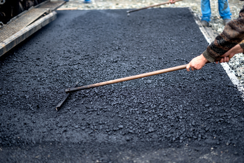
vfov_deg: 27.0
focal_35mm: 50
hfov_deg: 39.6
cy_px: 82
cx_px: 122
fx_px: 339
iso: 200
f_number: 1.4
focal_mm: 50
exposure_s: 1/2500
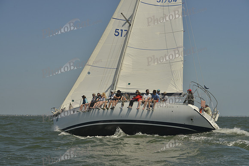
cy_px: 83
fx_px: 484
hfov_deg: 28.8
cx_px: 124
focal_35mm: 70
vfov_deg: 19.5
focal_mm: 70
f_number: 10
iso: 280
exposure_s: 1/1000
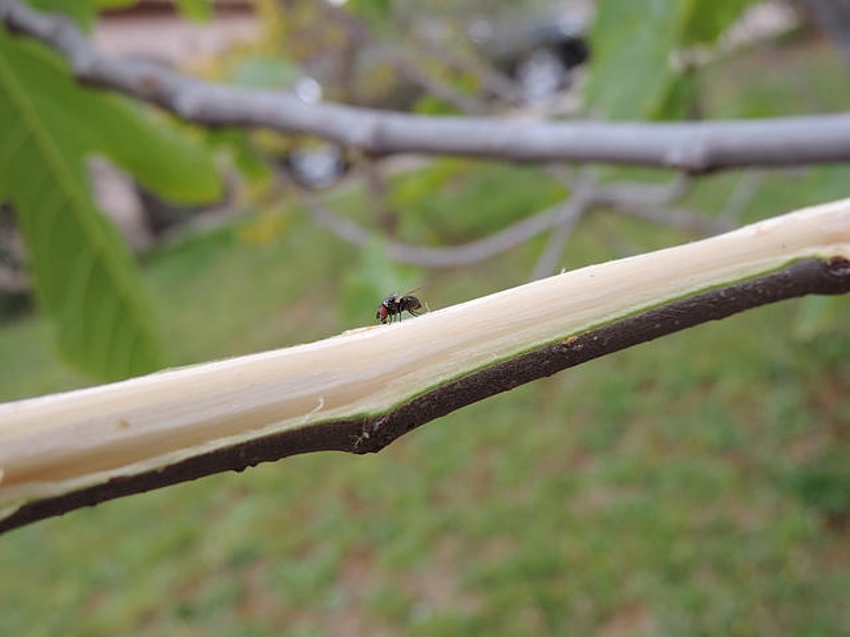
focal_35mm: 40
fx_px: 982
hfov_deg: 46.8
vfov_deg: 36.0
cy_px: 318
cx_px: 425
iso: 80
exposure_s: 1/160
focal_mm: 7.1
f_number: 3.3
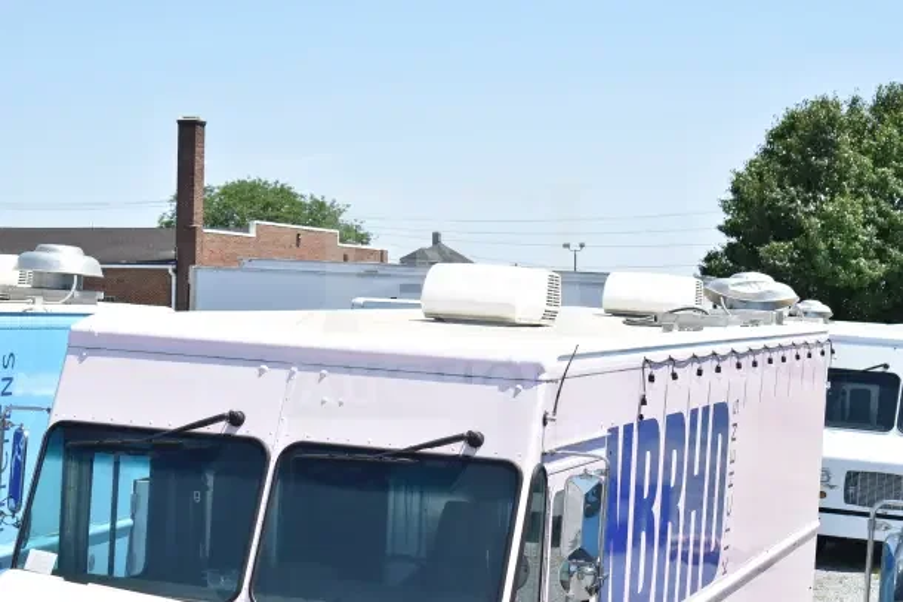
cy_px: 301
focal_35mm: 82
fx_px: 2070
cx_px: 452
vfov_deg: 16.6
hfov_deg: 24.6
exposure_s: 1/250
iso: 200
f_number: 8
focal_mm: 55
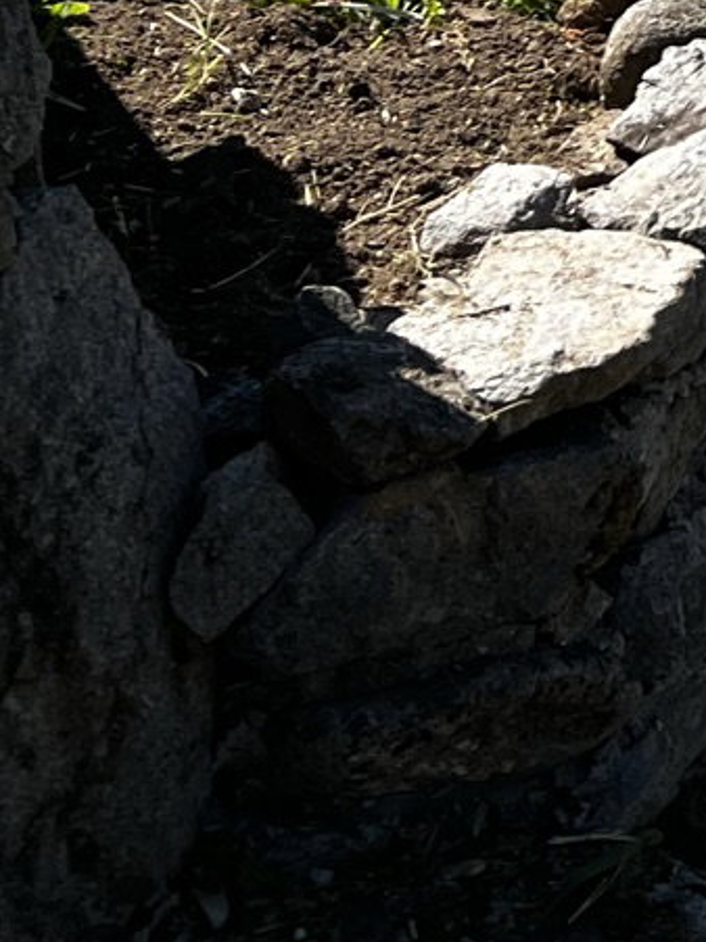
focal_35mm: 118
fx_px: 3210
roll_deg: +0.7
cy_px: -539
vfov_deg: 15.2
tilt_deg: -22.2
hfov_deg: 11.0
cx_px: 1571
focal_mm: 5.7
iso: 50
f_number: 1.5
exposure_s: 1/2762
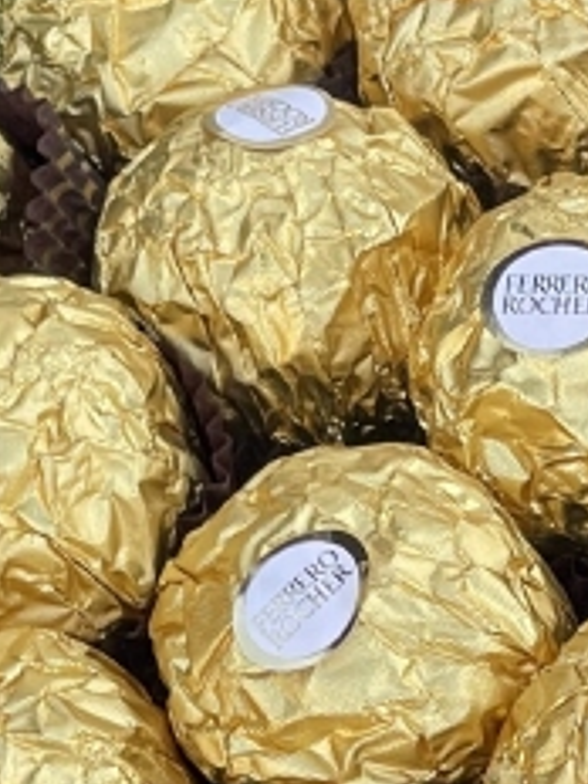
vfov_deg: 6.0
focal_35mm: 331
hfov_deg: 4.5
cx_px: 375
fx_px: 7497
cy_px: 402
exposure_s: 1/99
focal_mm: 7.5
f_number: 2.2
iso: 20
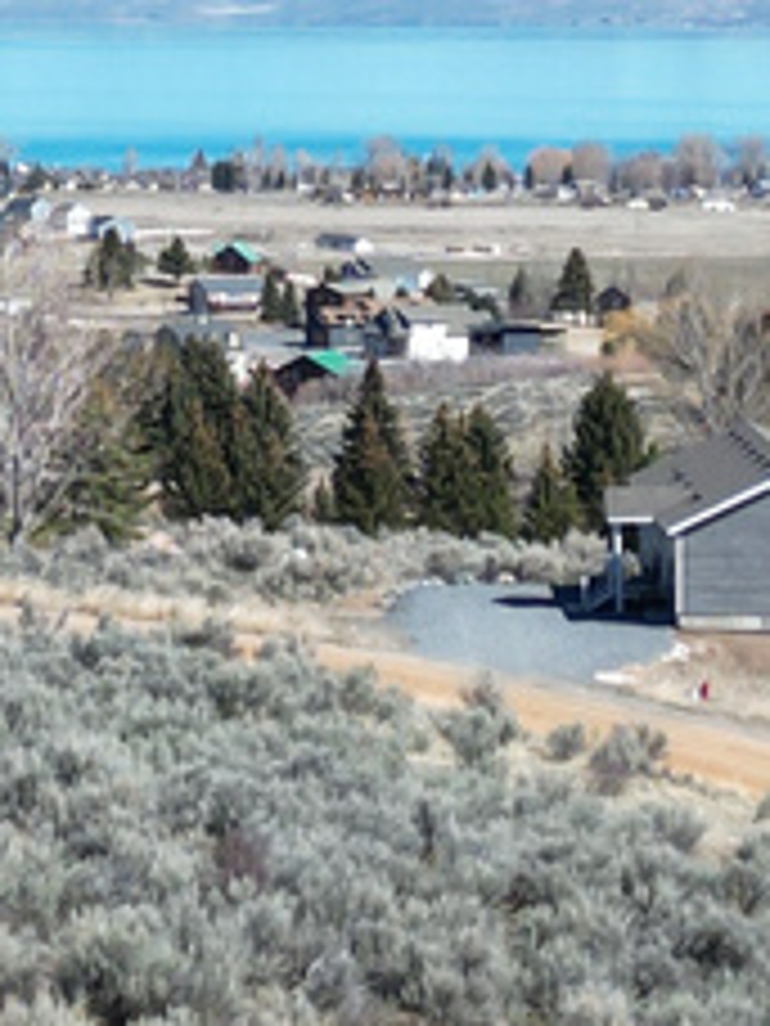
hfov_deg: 9.1
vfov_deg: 12.1
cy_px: 0
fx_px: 4805
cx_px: 68
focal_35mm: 162
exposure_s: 1/2500
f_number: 1.7
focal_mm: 6.72
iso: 110
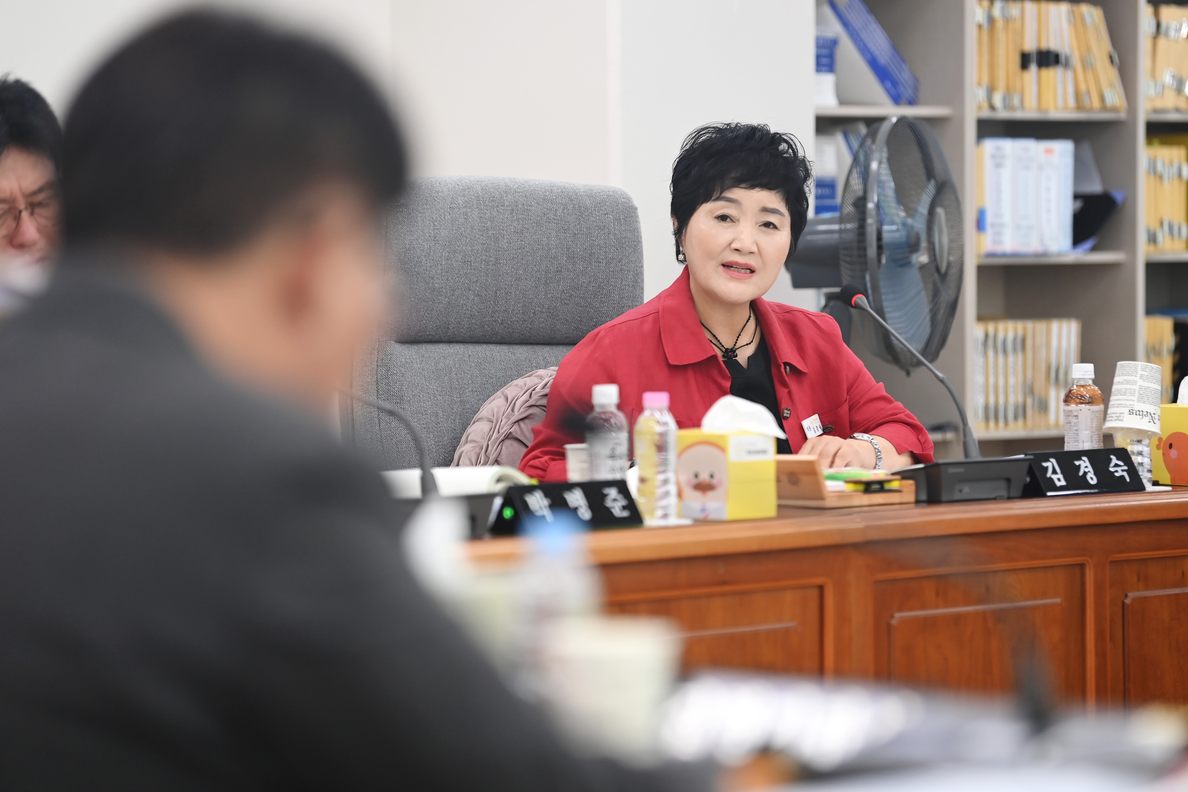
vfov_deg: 8.9
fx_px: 5115
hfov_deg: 13.2
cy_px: 396
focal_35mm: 155
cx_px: 594
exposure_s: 1/320
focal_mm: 155
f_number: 2.8
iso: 800
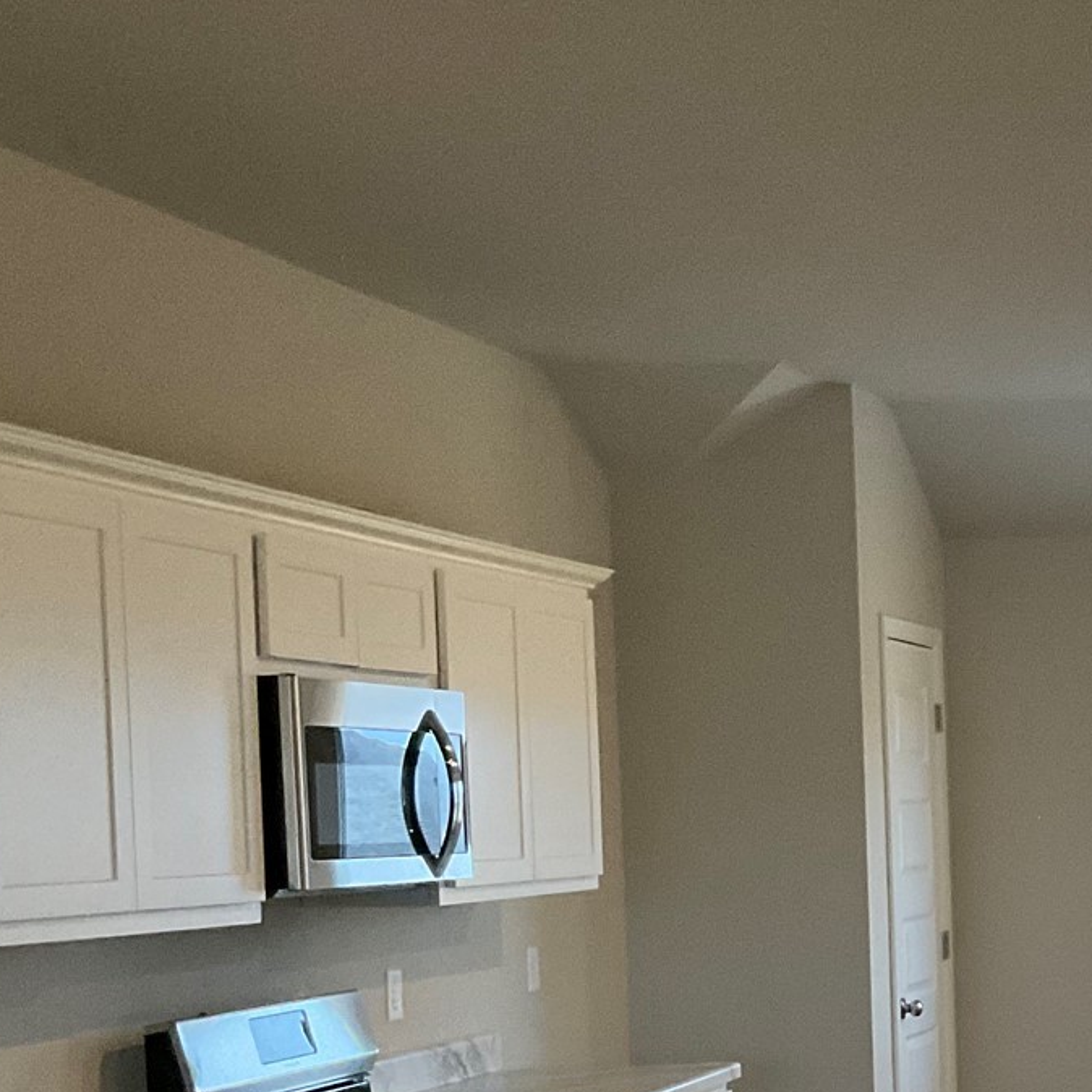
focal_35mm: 73
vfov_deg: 23.2
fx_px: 2605
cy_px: 920
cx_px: 1350
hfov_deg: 21.7
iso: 250
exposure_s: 1/60
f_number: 1.8
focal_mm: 3
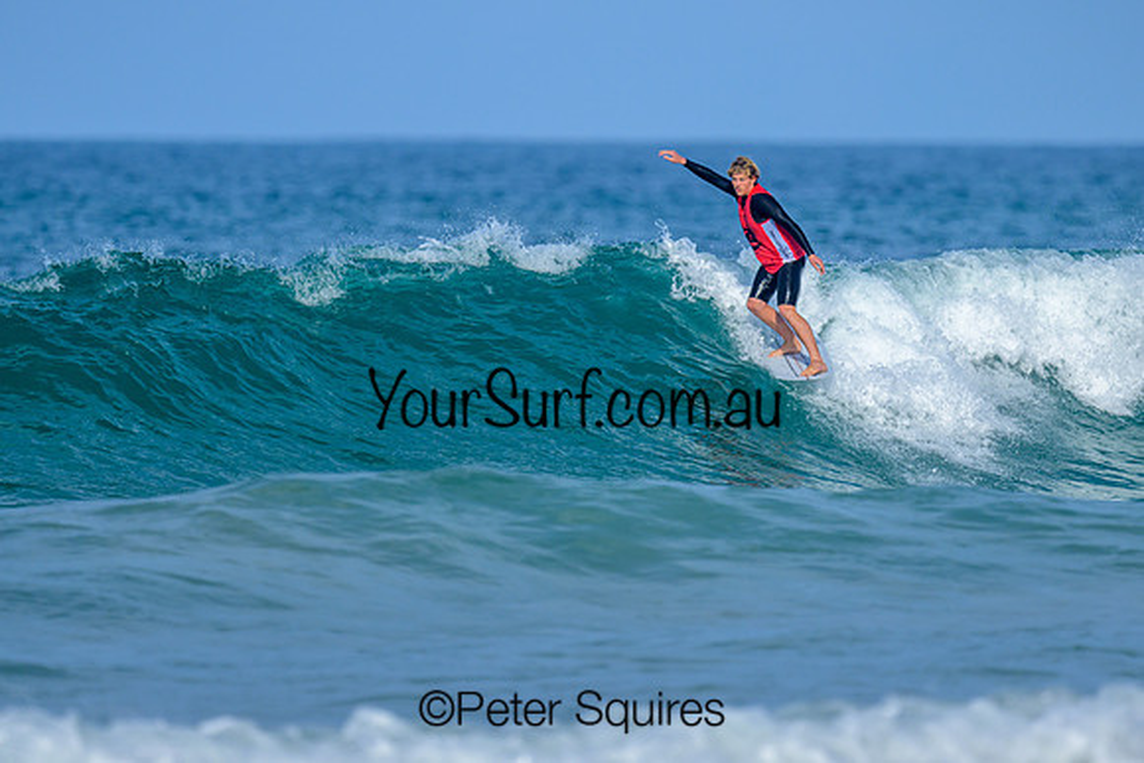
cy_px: 265
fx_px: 34961
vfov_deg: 1.3
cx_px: 589
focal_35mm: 1100
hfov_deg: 1.9
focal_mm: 800
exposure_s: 1/2000
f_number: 6.3
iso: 220
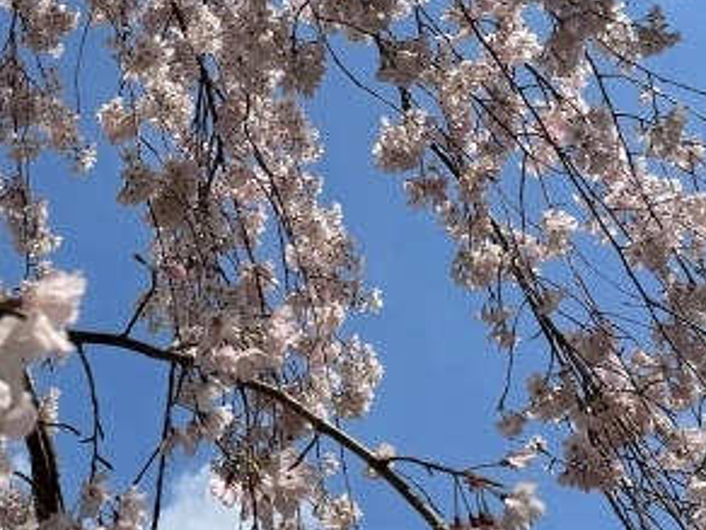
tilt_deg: +57.2
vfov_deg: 25.4
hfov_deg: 33.5
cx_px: 232
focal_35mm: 57
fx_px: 1163
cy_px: 145
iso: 32
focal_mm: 4.2
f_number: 1.6
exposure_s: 1/4831
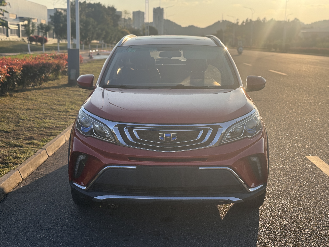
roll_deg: -0.5
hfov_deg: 39.7
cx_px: 164
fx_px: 456
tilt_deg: -10.2
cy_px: 124
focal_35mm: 48
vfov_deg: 30.3
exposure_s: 1/2833
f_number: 1.78
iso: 64
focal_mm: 6.76
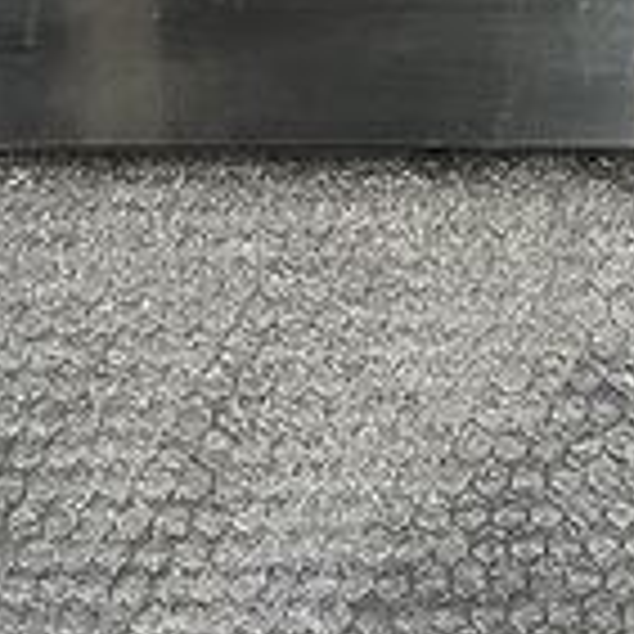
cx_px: 764
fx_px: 2155
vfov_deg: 16.3
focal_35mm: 104
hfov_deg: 16.1
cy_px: -22
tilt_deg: -81.1
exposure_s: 1/121
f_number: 1.6
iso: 80
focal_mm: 5.1
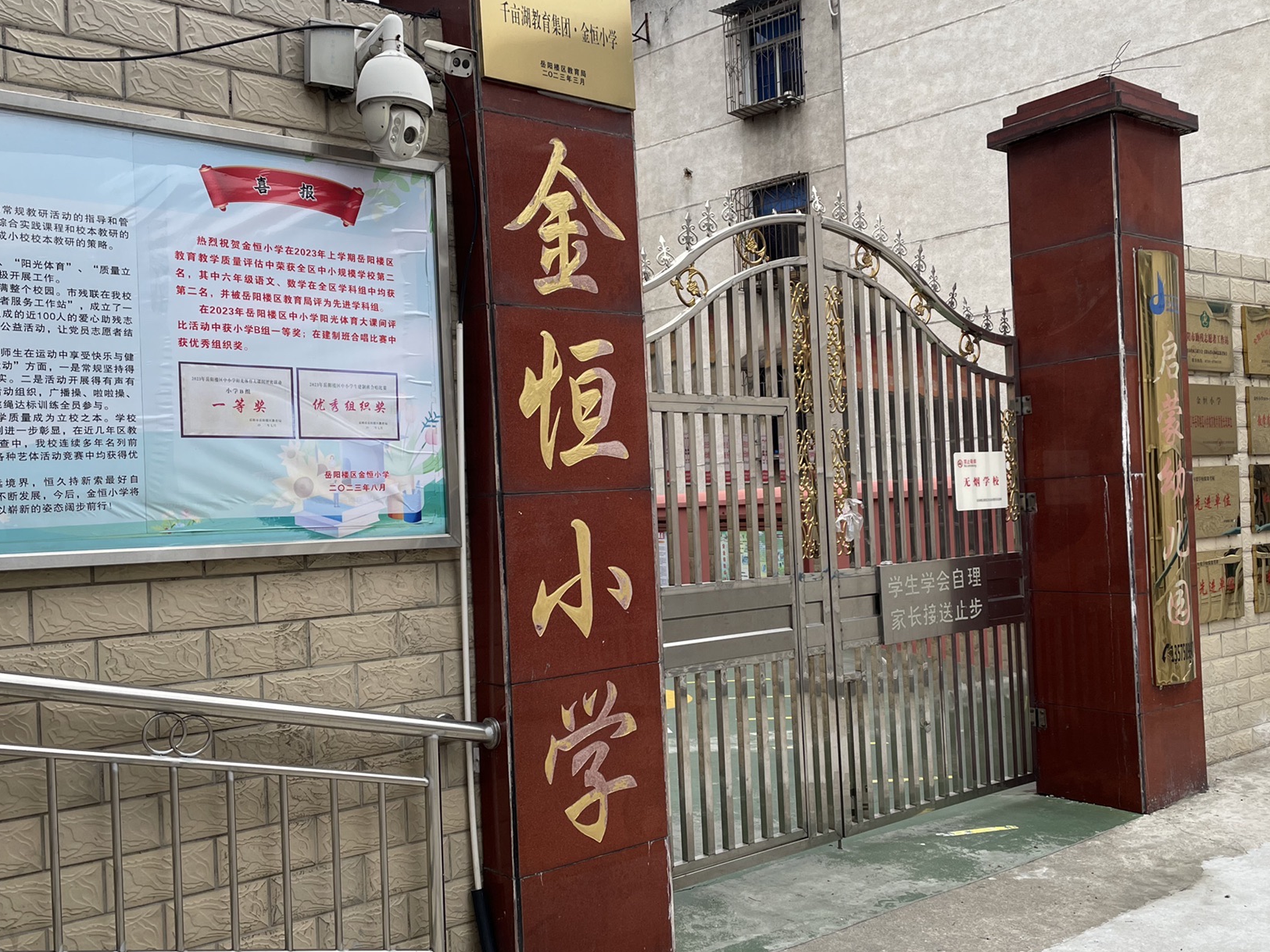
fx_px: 1174
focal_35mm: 32
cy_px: 516
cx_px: 640
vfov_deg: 44.1
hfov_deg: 56.8
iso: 32
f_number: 1.6
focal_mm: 4.2
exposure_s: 1/963
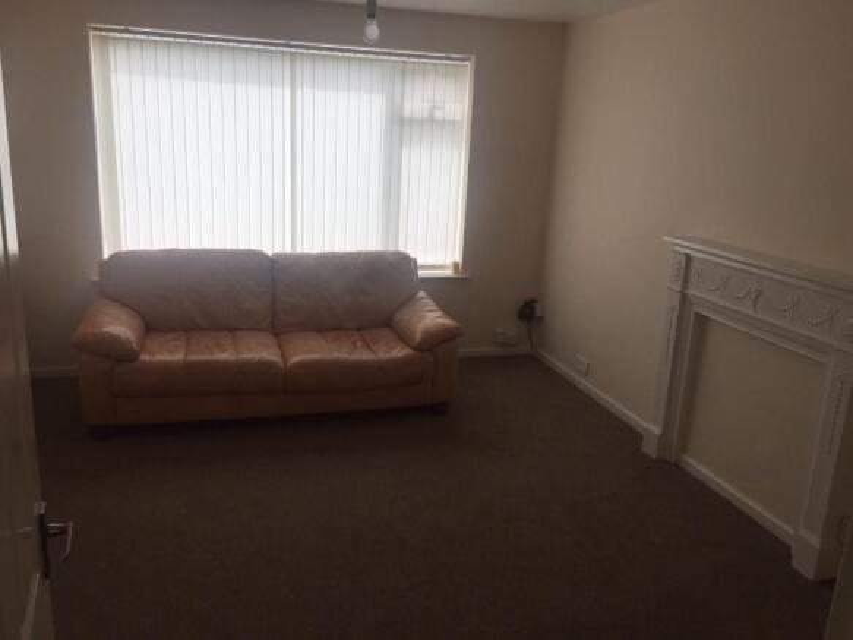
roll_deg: -2.9
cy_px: 320
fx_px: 714
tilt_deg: -16.6
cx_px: 426
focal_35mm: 29
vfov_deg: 48.2
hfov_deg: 61.7
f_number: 2.2
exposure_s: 1/399
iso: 32
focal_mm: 4.15
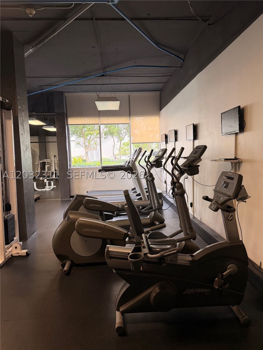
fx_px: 243
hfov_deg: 56.8
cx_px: 132
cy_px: 175
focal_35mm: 24
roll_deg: +2.1
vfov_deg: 71.6
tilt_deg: -5.9
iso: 200
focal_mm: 6.76
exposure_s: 1/120
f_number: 1.78
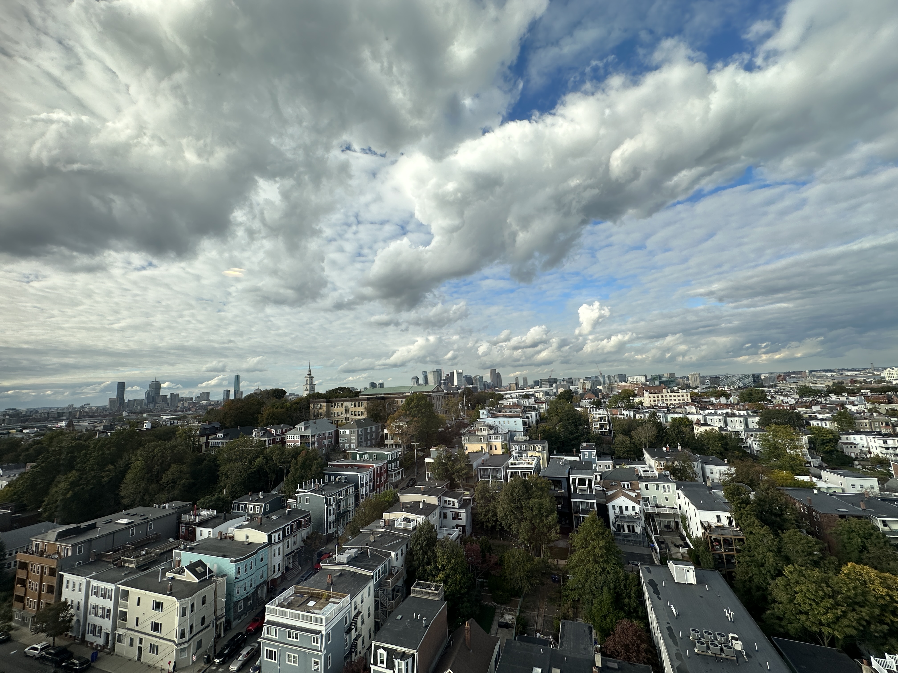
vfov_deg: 85.7
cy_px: 336
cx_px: 449
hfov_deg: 102.1
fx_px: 363
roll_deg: +3.1
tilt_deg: +9.3
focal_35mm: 14
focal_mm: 2.22
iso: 40
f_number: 2.2
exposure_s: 1/1595
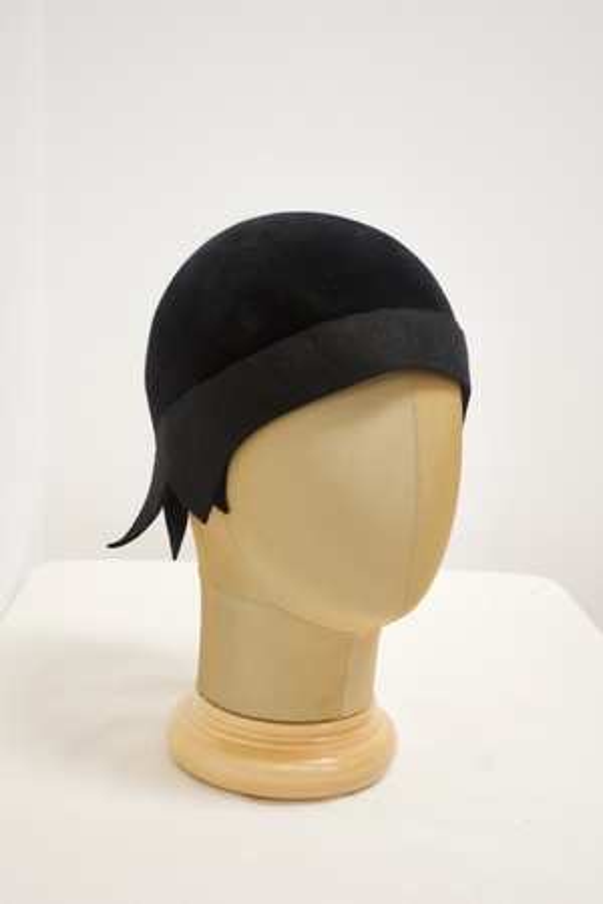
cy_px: 452
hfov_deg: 23.8
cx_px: 302
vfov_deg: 35.1
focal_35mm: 57
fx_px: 1432
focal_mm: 38
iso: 1600
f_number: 5.6
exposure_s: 1/60
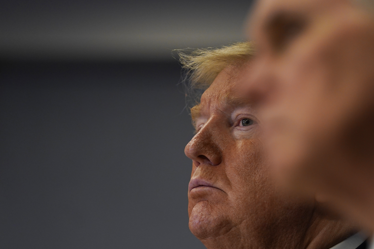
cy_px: 180
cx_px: 240
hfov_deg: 7.1
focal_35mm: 291
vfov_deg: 4.7
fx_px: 3023
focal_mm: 200
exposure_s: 1/500
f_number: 2.8
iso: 1250
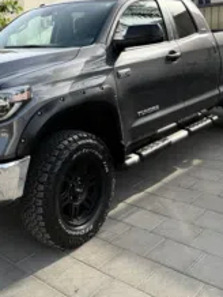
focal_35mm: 44
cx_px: 71
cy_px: 50
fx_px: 377
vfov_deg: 40.7
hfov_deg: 32.6
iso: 100
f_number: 1.78
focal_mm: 6.76
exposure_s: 1/3425
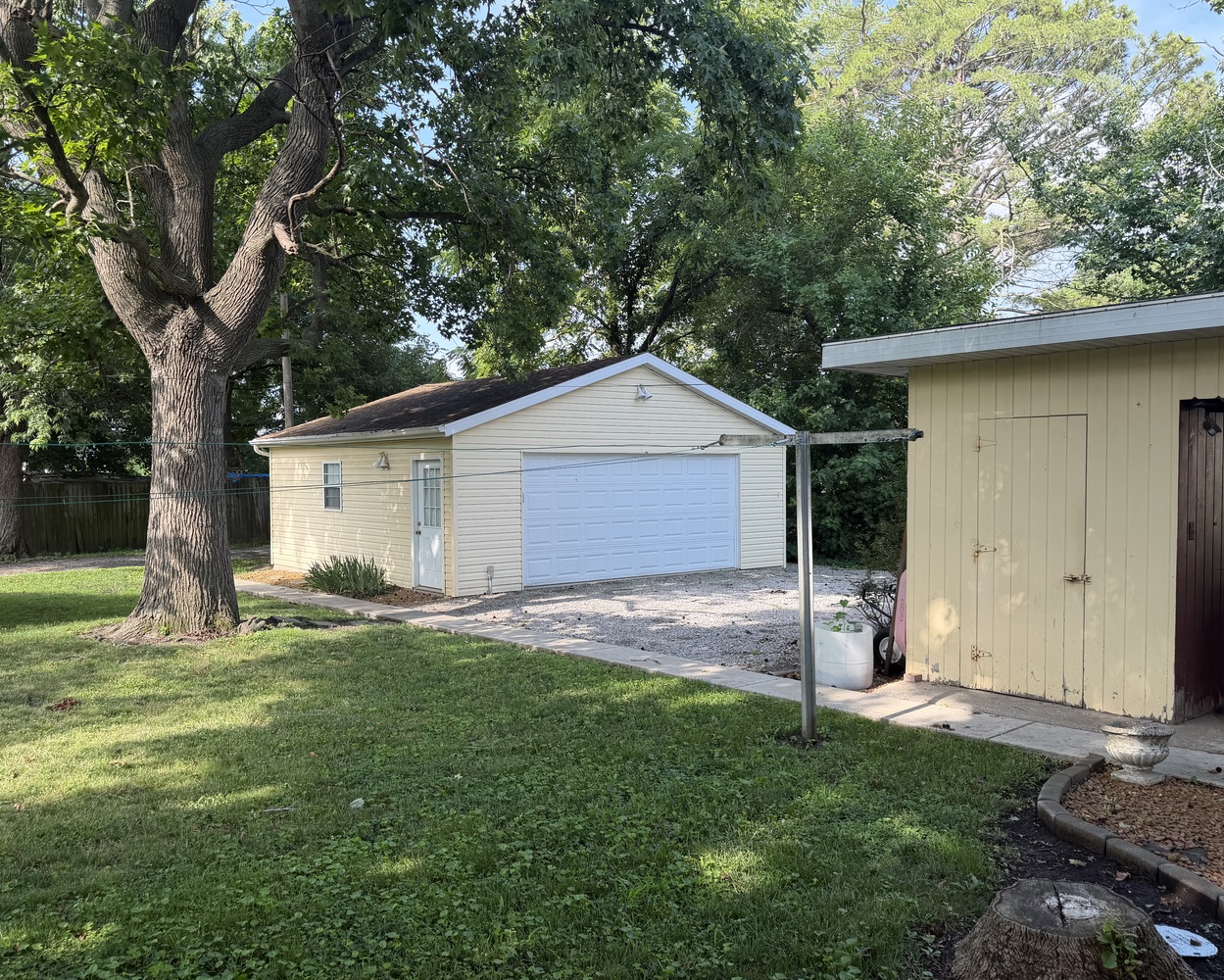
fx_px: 978
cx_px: 577
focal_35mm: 27
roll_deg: +0.9
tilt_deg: -1.6
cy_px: 496
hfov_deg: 64.0
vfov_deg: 53.2
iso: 80
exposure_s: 1/665
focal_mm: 6.76
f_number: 1.78
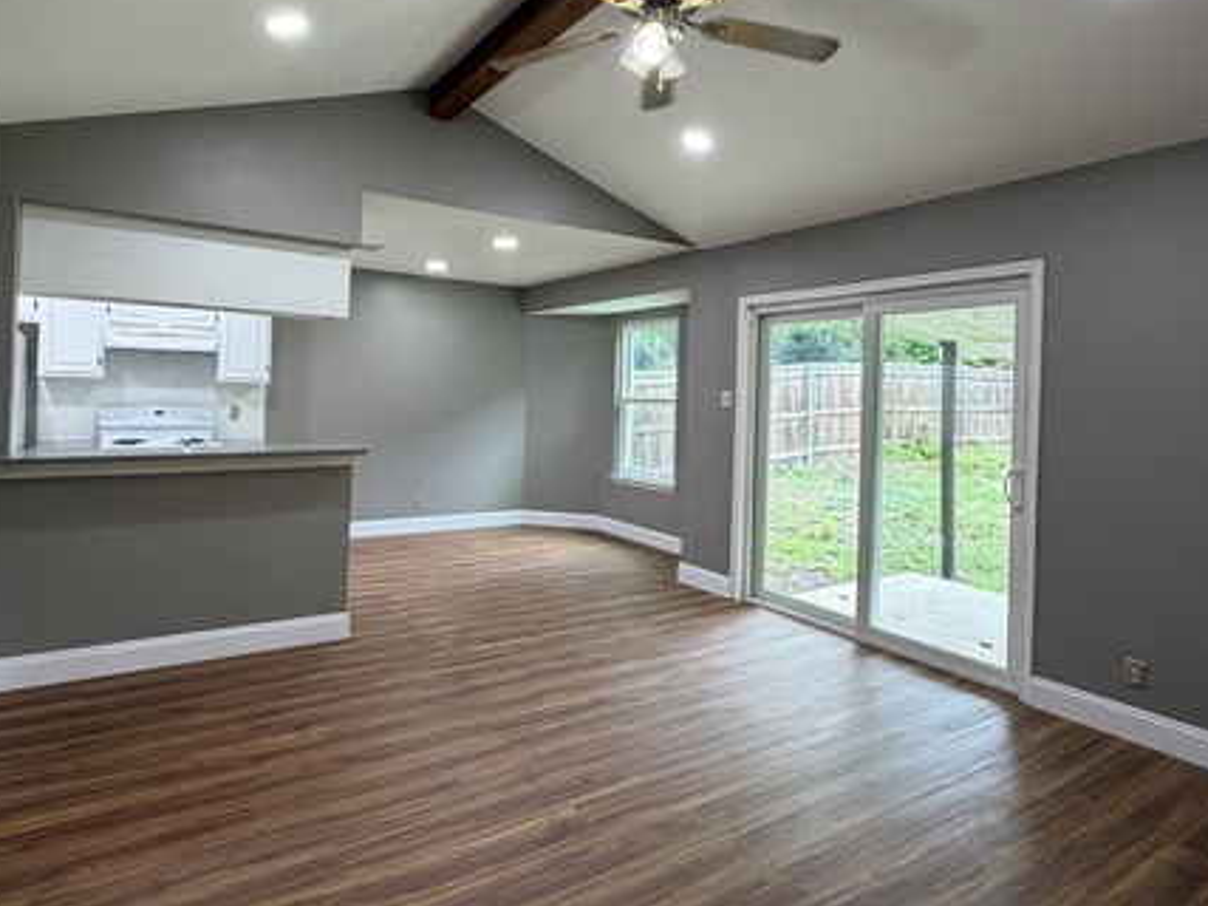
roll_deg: -1.0
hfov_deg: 78.9
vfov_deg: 63.1
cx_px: 566
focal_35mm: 21
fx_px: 733
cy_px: 388
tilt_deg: -0.4
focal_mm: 2.22
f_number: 2.2
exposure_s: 1/120
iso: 250
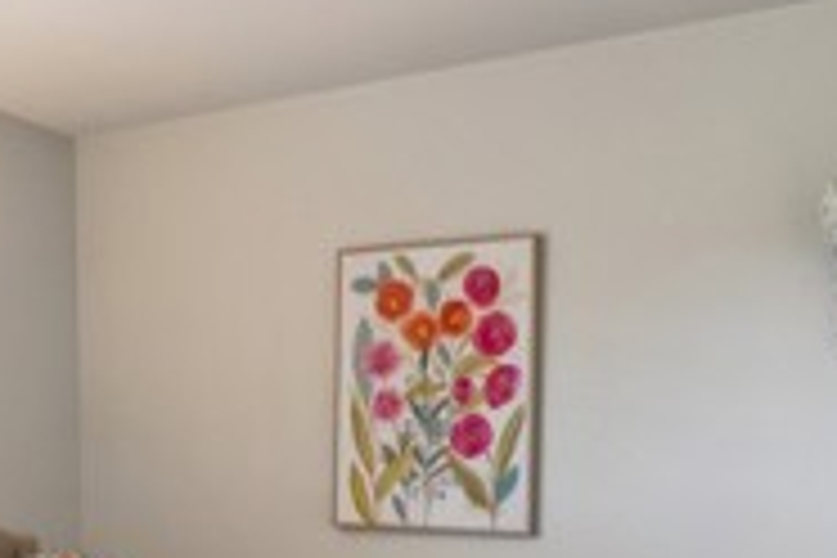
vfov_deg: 24.2
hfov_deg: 31.6
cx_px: -112
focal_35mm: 55
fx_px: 1279
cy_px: 464
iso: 100
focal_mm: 16
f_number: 13
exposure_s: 1.3
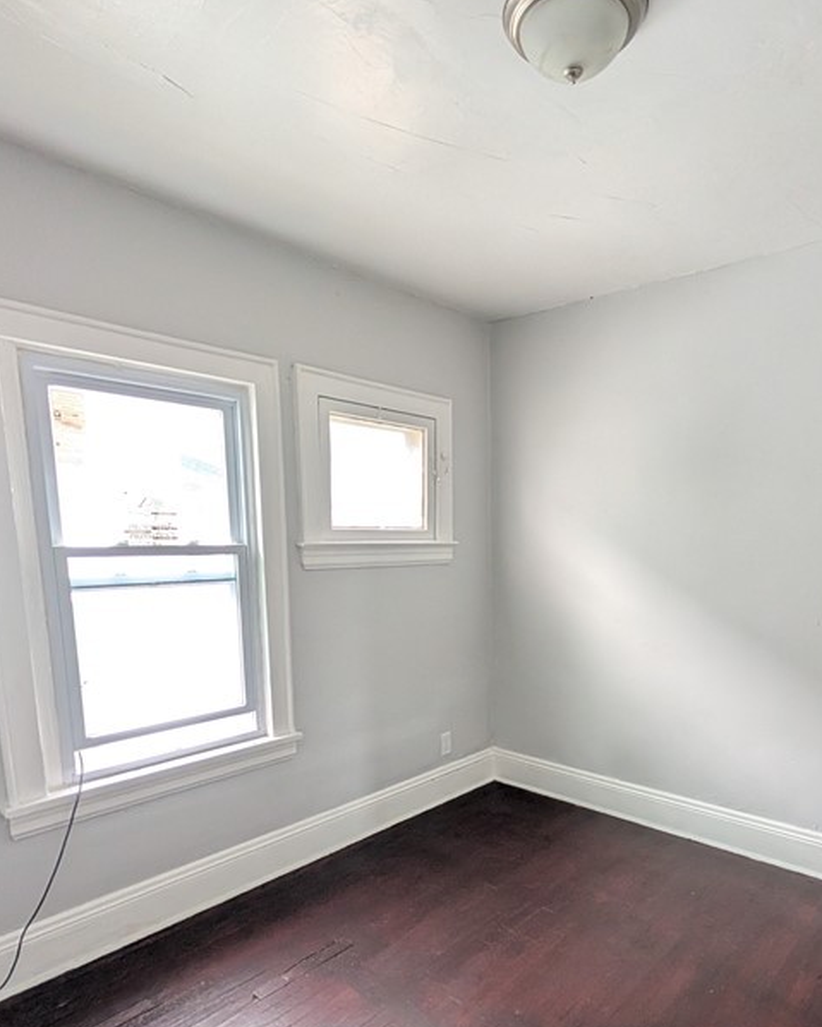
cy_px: 640
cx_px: 481
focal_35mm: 20
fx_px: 608
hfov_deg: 67.6
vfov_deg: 79.0
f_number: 1.7
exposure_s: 1/32.5
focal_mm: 2.02
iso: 384
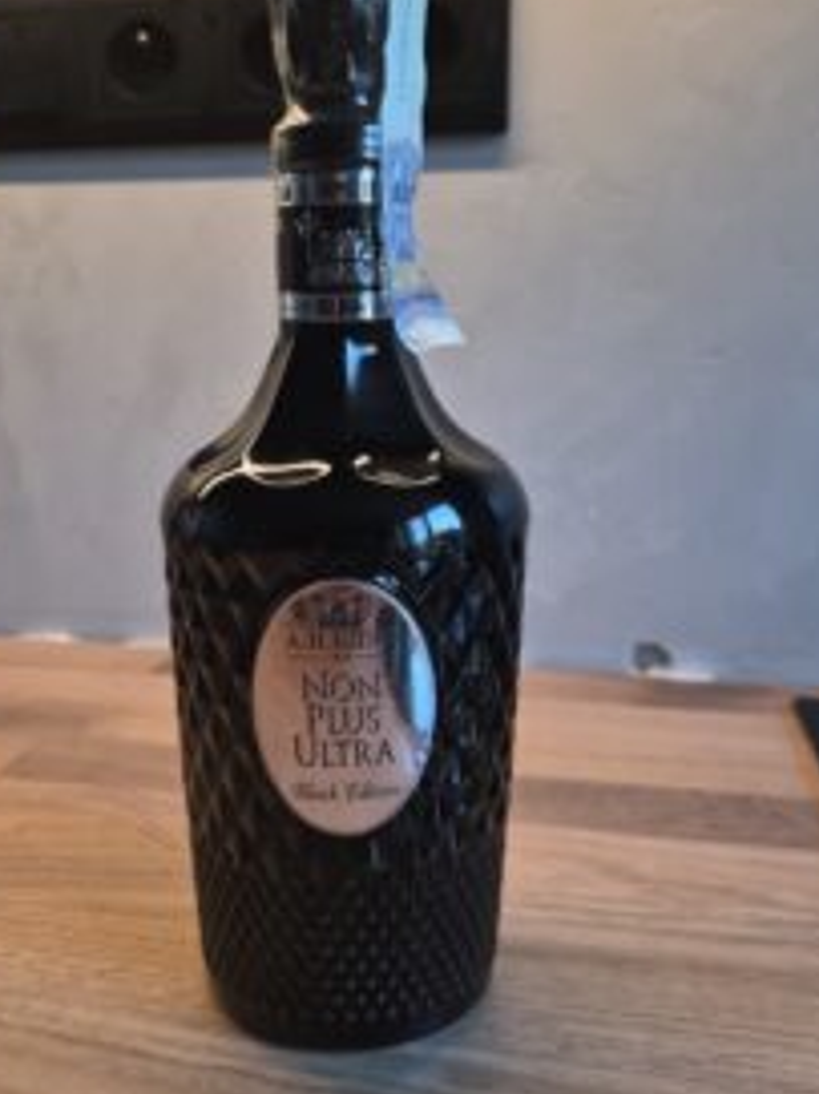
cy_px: 460
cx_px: 355
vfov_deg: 53.7
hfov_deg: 41.7
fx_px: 1073
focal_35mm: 34
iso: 160
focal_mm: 5.4
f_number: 1.8
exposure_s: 1/100
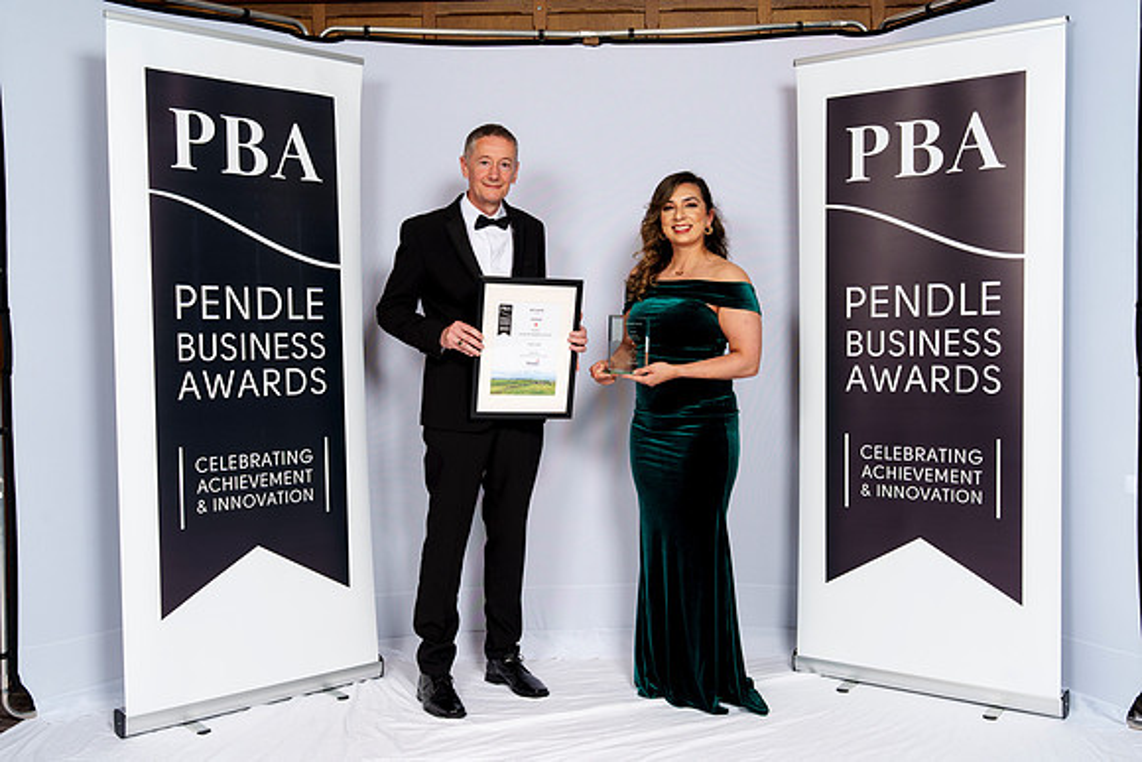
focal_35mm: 35
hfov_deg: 54.7
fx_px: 1104
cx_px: 571
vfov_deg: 38.1
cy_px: 381
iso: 100
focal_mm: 34
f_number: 8
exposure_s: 1/125
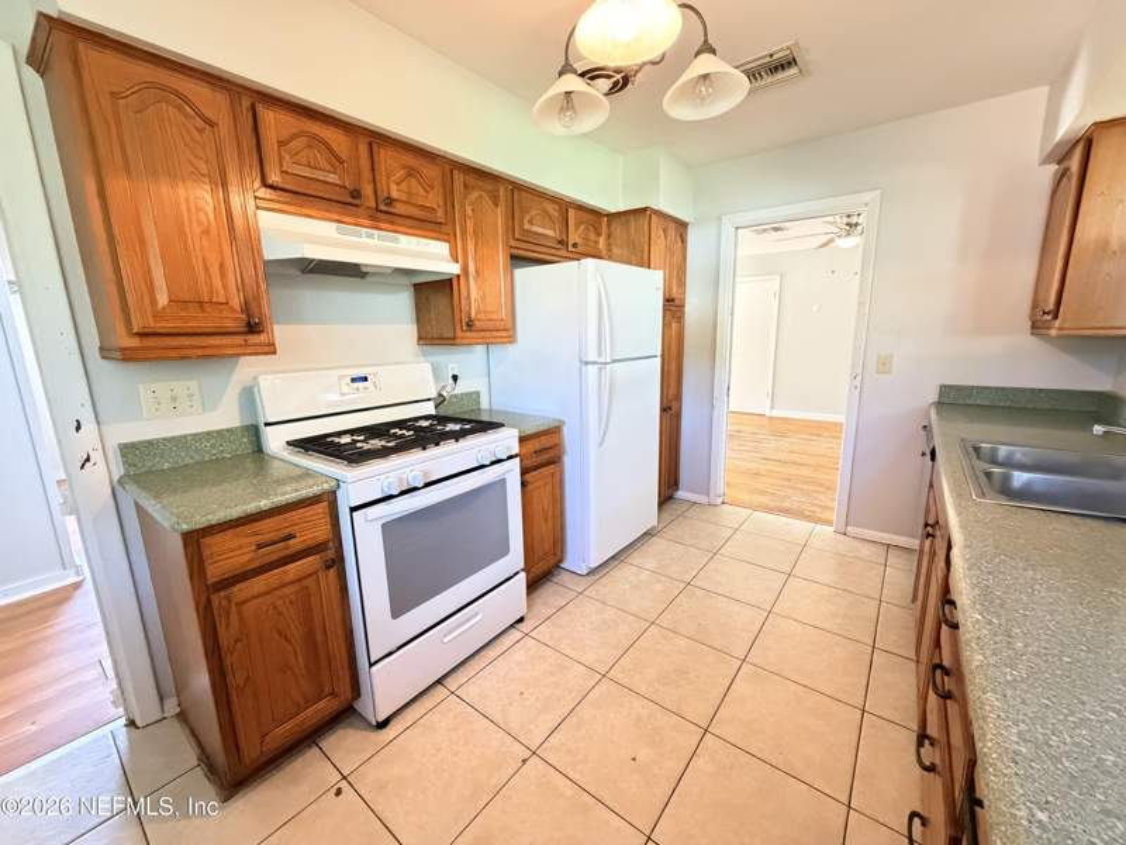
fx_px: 455
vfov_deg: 85.7
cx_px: 563
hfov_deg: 102.1
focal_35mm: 14
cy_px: 422
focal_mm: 2.22
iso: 1000
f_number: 2.2
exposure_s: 1/60
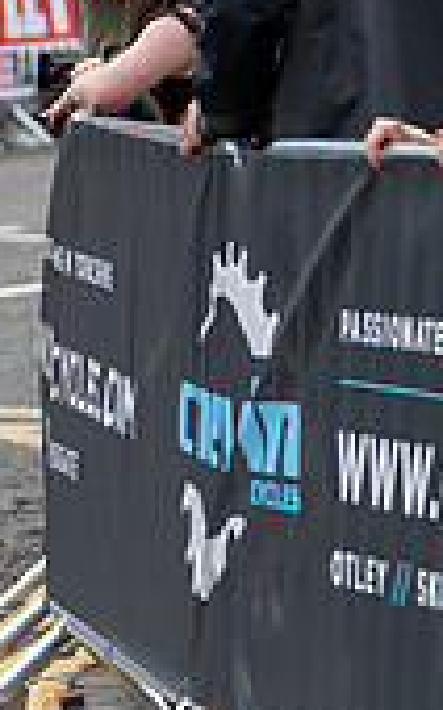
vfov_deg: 5.0
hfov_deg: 3.1
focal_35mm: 420
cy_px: 166
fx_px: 8127
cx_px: -691
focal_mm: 98
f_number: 3.2
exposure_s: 1/500
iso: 500
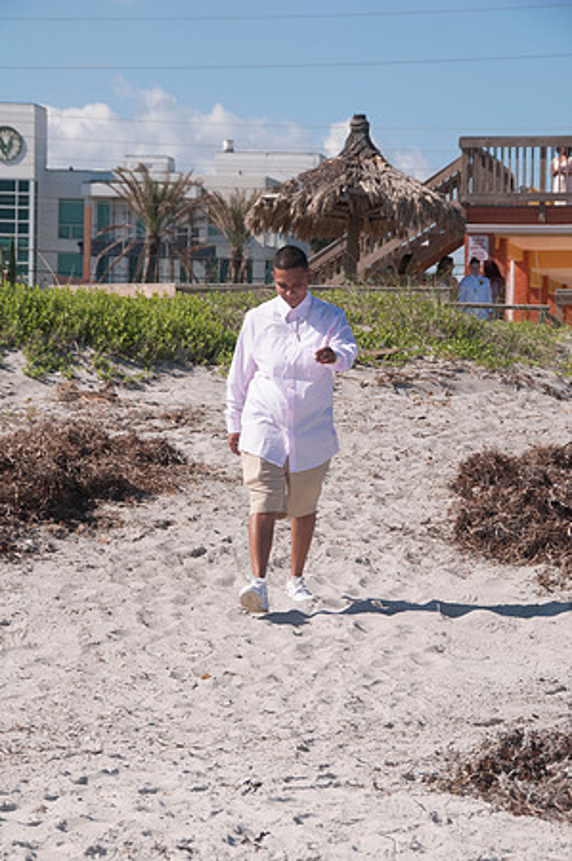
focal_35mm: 135
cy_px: 430
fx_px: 3225
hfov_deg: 10.1
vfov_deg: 15.2
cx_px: 286
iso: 100
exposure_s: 1/250
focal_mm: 90
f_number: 11
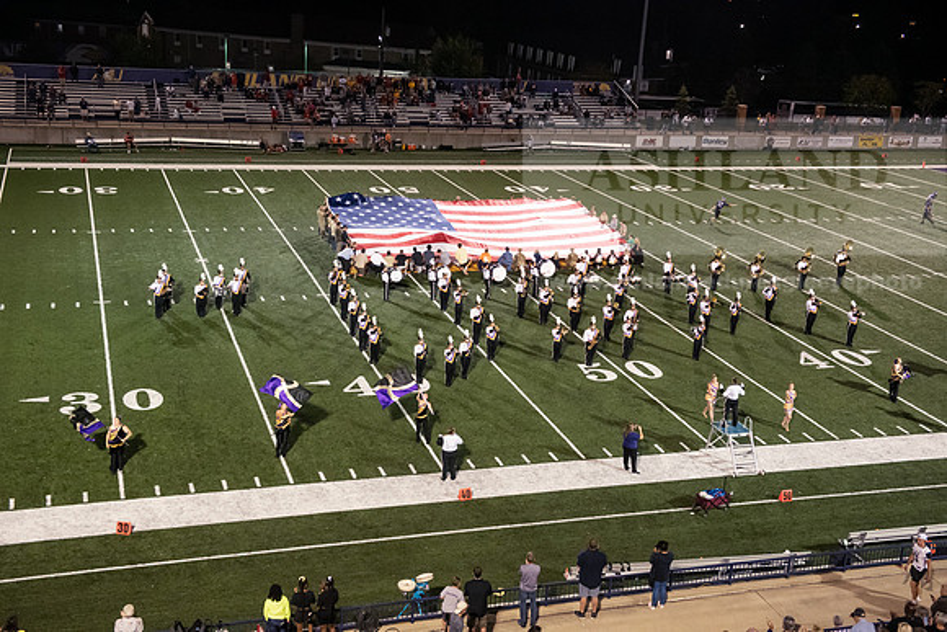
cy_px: 316
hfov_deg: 43.6
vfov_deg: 29.9
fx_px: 1184
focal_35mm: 45
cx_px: 474
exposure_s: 1/320
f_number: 4.5
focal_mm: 45
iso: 5000
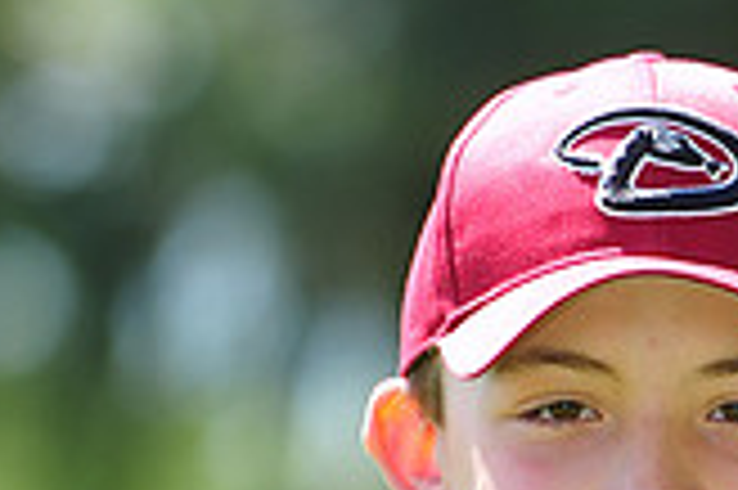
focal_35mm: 706
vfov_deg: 1.9
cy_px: 778
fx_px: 14458
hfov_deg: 2.9
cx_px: 666
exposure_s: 1/320
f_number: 4.5
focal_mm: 200
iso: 200
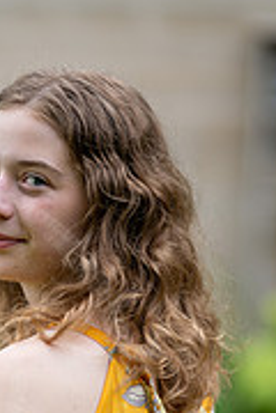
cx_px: -28
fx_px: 2438
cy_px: 450
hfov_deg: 6.5
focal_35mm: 212
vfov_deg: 9.6
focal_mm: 85
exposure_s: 1/800
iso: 80
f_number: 1.2
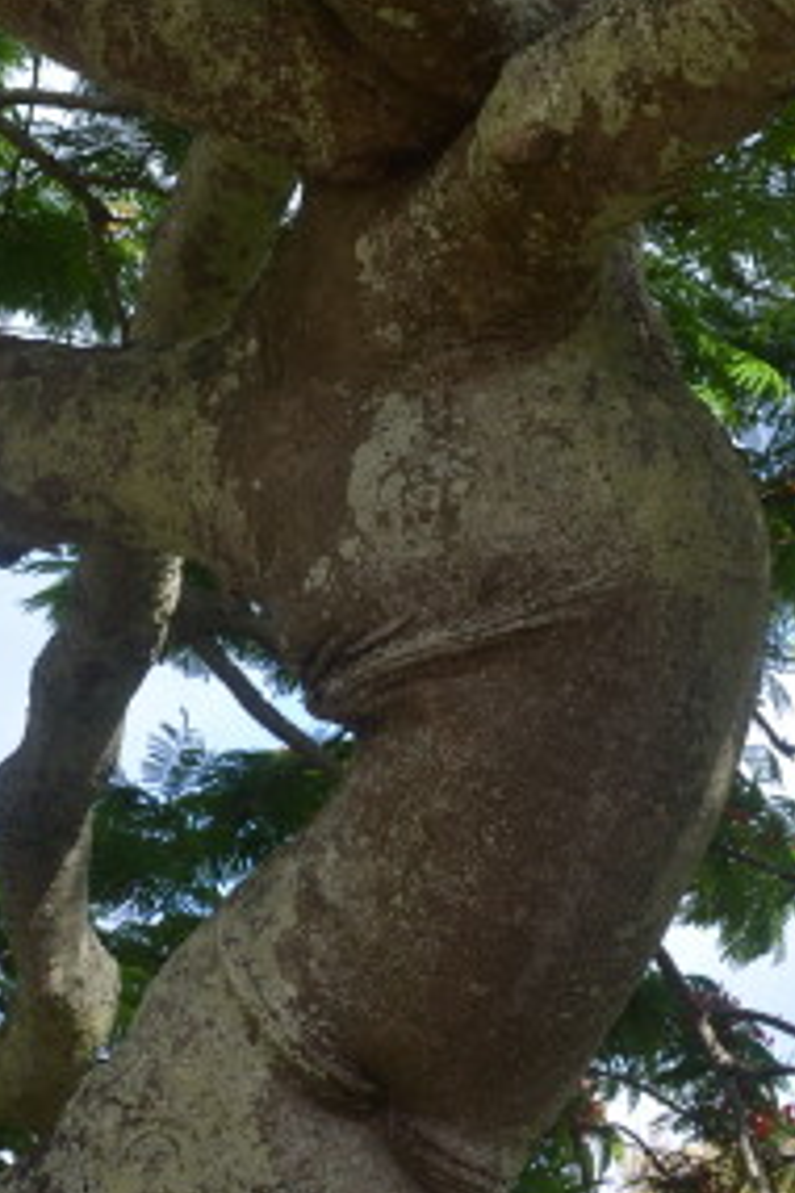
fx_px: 2617
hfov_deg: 17.3
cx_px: 431
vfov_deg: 25.7
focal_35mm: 79
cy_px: 573
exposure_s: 1/160
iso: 100
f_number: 6.3
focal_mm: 20
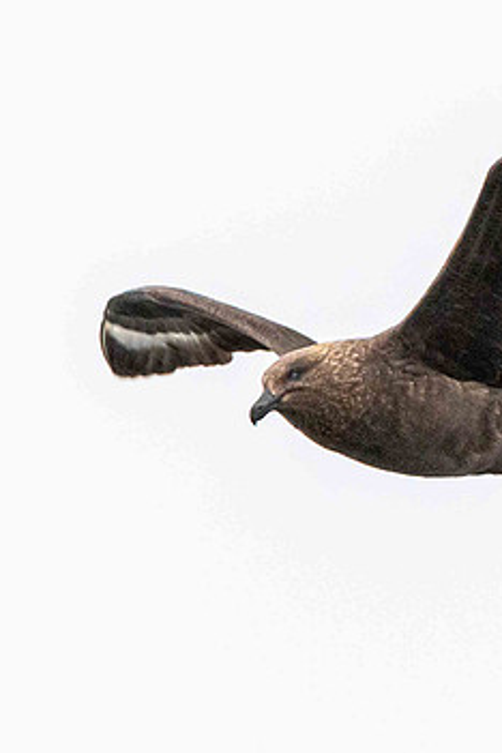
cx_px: 769
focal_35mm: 784
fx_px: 16397
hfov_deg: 1.8
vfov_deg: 2.6
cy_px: 119
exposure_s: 1/640
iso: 1000
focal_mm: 200
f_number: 5.6
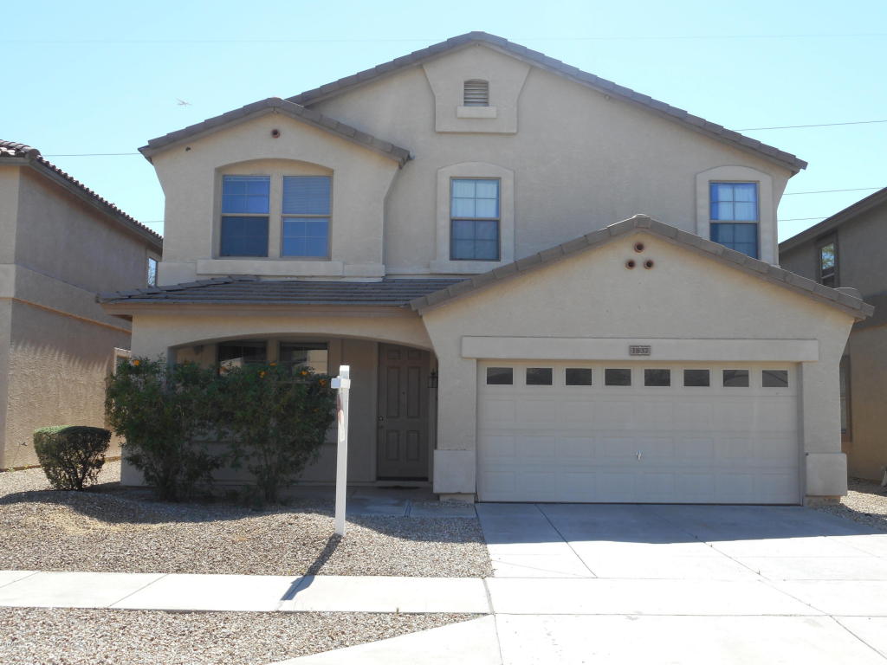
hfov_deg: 47.9
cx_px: 444
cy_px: 332
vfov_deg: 36.8
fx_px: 999
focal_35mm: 39
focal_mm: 6.9
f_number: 4.5
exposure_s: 1/250
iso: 80
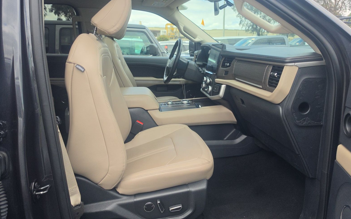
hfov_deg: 72.5
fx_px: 239
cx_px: 179
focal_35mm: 25
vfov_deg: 48.9
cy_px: 84
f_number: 1.4
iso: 63
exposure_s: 1/2621
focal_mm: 6.5
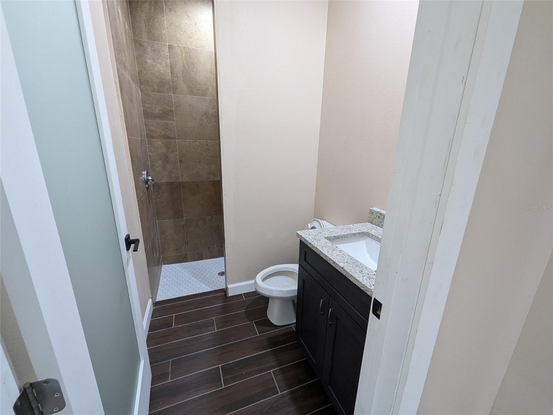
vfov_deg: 89.9
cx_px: 276
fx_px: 208
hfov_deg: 106.2
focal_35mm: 13
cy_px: 208
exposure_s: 1/23.8
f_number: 2.2
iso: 294
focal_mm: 1.95
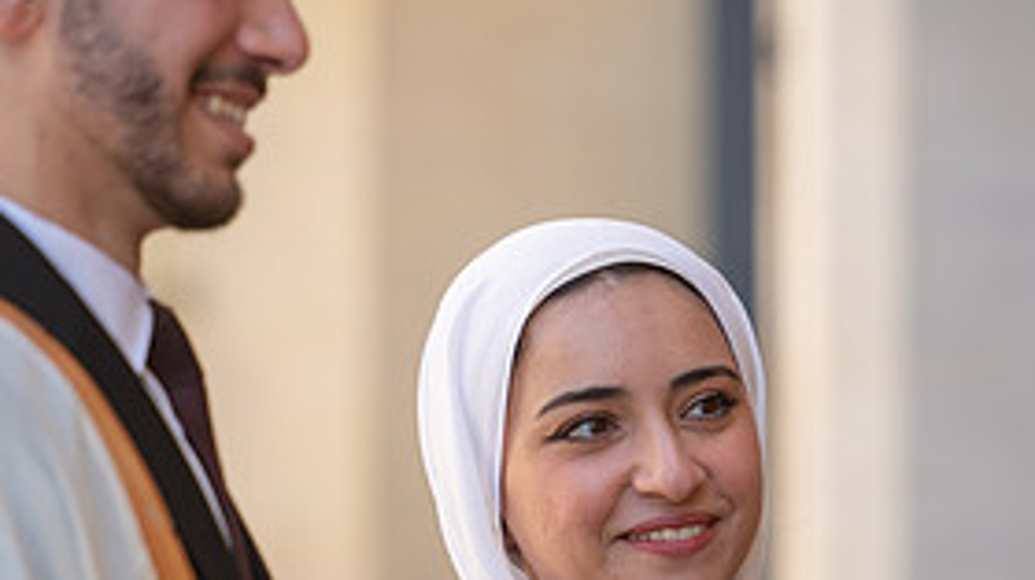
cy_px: 471
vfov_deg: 3.1
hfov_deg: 5.5
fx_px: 10722
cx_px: 669
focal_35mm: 391
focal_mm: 180
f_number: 2.8
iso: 100
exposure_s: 1/640
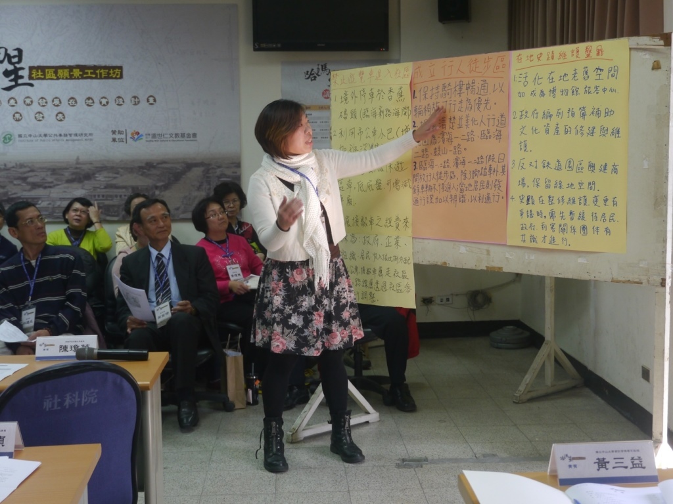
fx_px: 972
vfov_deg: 29.1
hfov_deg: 38.2
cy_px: 252
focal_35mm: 50
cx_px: 336
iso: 500
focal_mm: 25
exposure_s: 1/60
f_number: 5
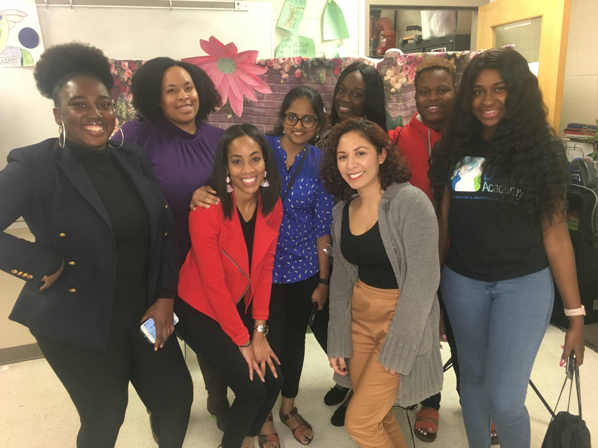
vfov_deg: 48.2
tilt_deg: -14.7
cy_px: 224
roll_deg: +1.3
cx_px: 299
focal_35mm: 29
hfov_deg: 61.7
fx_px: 501
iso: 100
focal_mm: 4.15
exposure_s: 1/30
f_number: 2.2
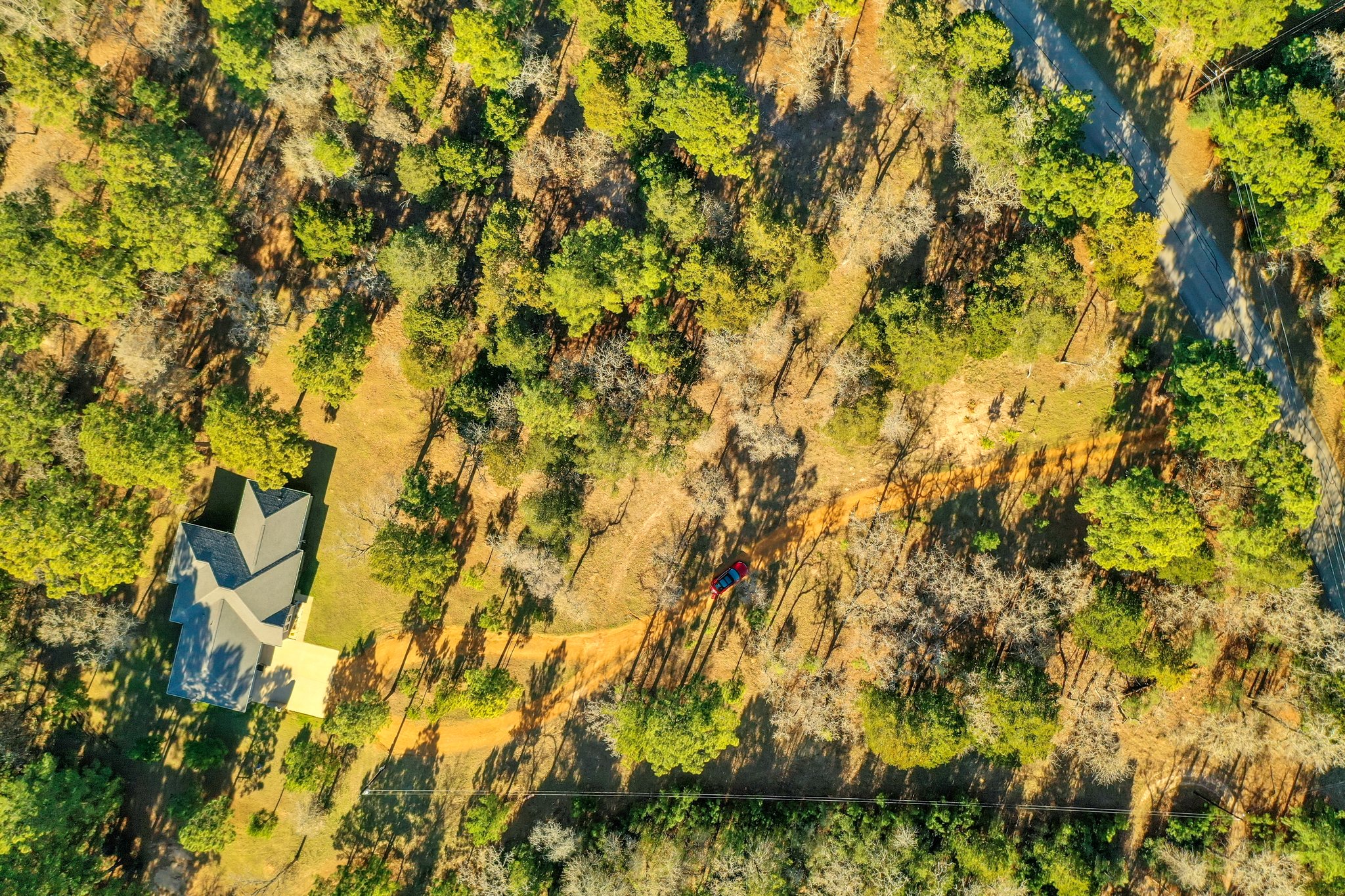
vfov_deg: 46.4
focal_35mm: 28
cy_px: 448
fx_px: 1046
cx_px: 672
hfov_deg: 65.5
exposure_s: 1/120
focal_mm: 10.26
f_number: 4
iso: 100
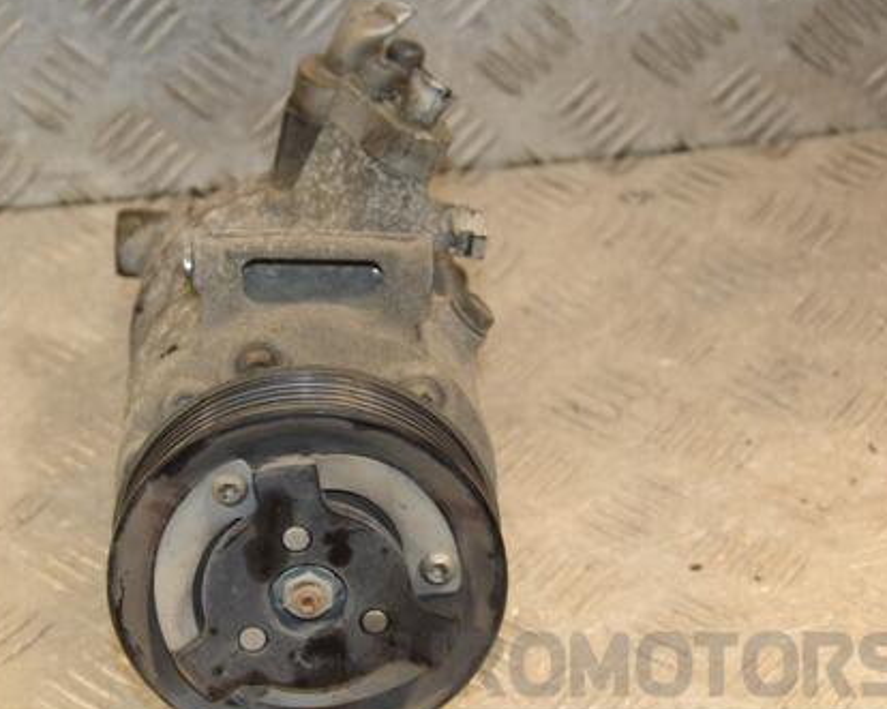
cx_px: 306
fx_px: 2677
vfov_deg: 15.1
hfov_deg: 18.8
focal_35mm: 102
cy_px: 379
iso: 800
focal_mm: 50
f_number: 5.6
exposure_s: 1/200
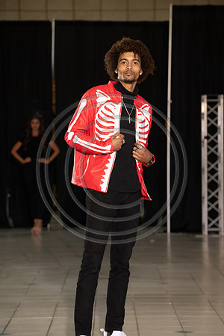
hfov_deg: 8.9
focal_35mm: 155
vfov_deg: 13.2
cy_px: 168
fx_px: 1447
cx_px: 112
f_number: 6.3
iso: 640
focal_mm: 155
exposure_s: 1/160
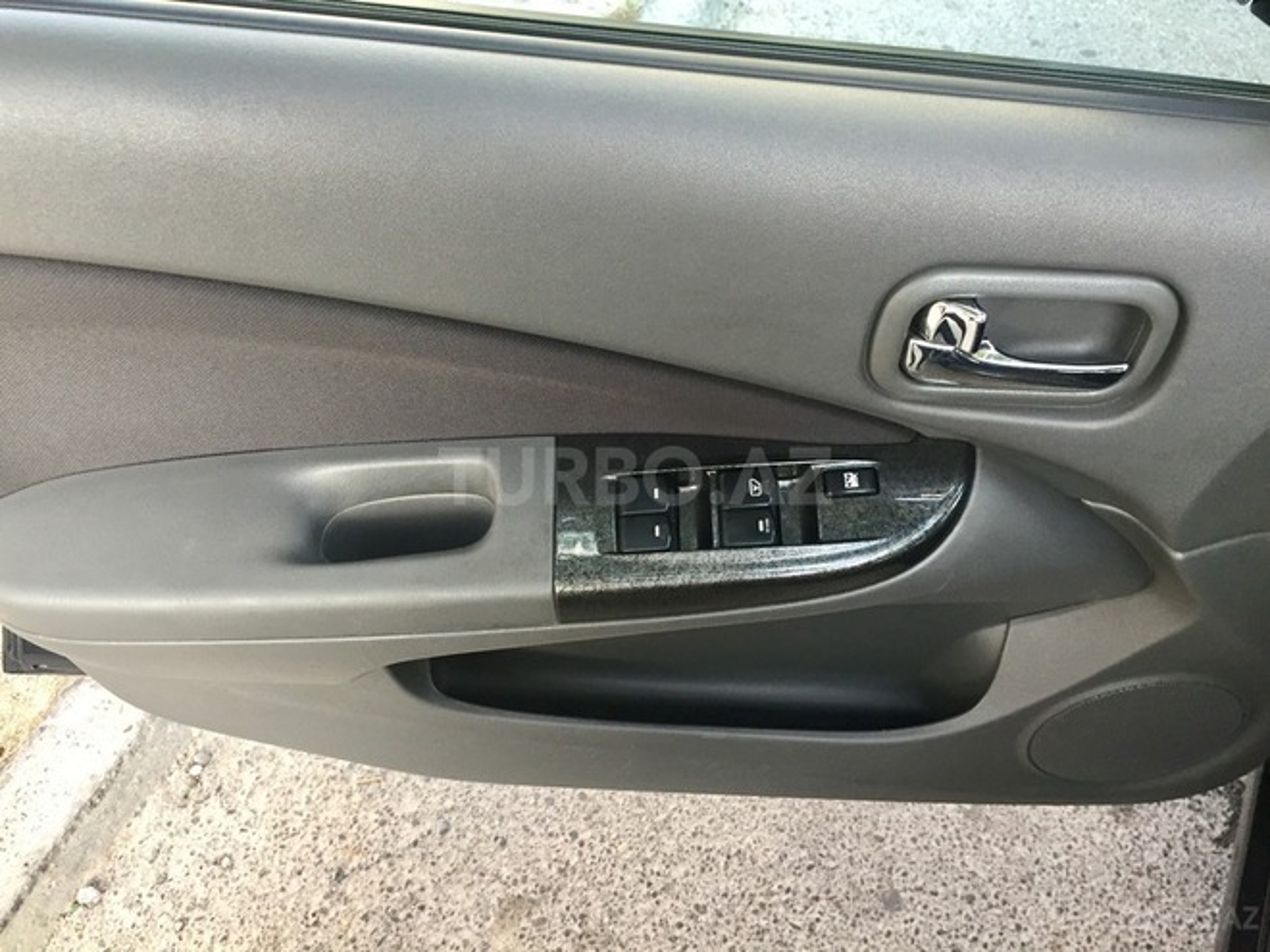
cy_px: 476
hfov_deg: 61.7
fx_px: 1064
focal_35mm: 29
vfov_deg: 48.2
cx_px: 635
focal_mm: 4.15
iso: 64
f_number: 2.2
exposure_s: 1/33
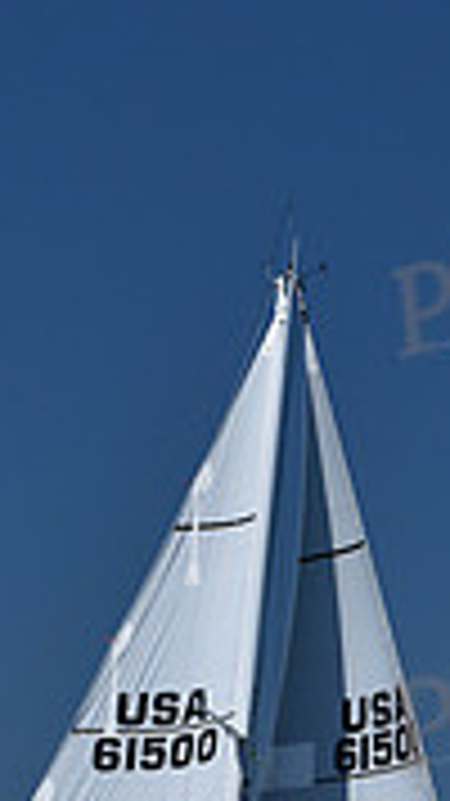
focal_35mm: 293
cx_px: 160
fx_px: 6221
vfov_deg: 7.3
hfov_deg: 4.1
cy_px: 954
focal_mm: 86
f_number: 6.3
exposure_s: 1/800
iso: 250
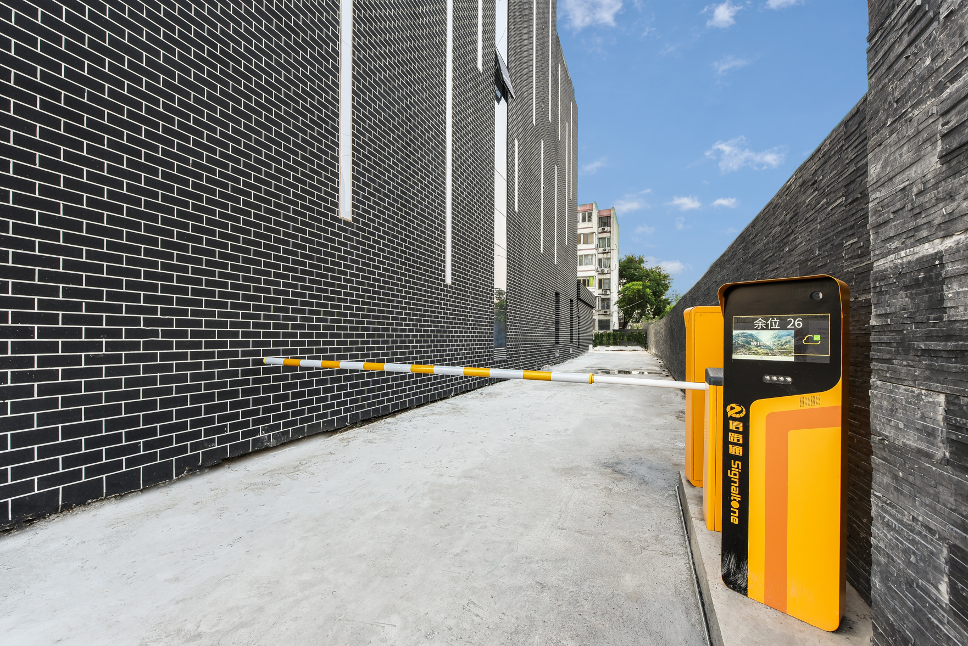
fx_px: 377
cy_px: 323
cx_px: 484
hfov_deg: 104.2
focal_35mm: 14
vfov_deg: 81.3
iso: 320
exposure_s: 1/50
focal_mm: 14
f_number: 11
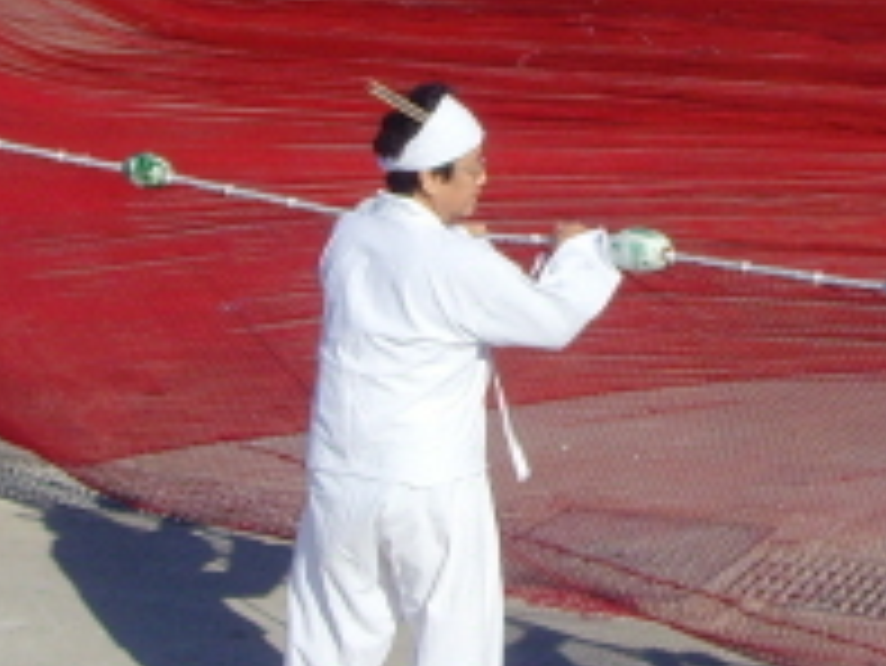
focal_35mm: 126
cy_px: 153
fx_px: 3227
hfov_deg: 15.6
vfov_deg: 11.7
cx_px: 607
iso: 80
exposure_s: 1/500
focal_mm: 6.6
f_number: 6.3
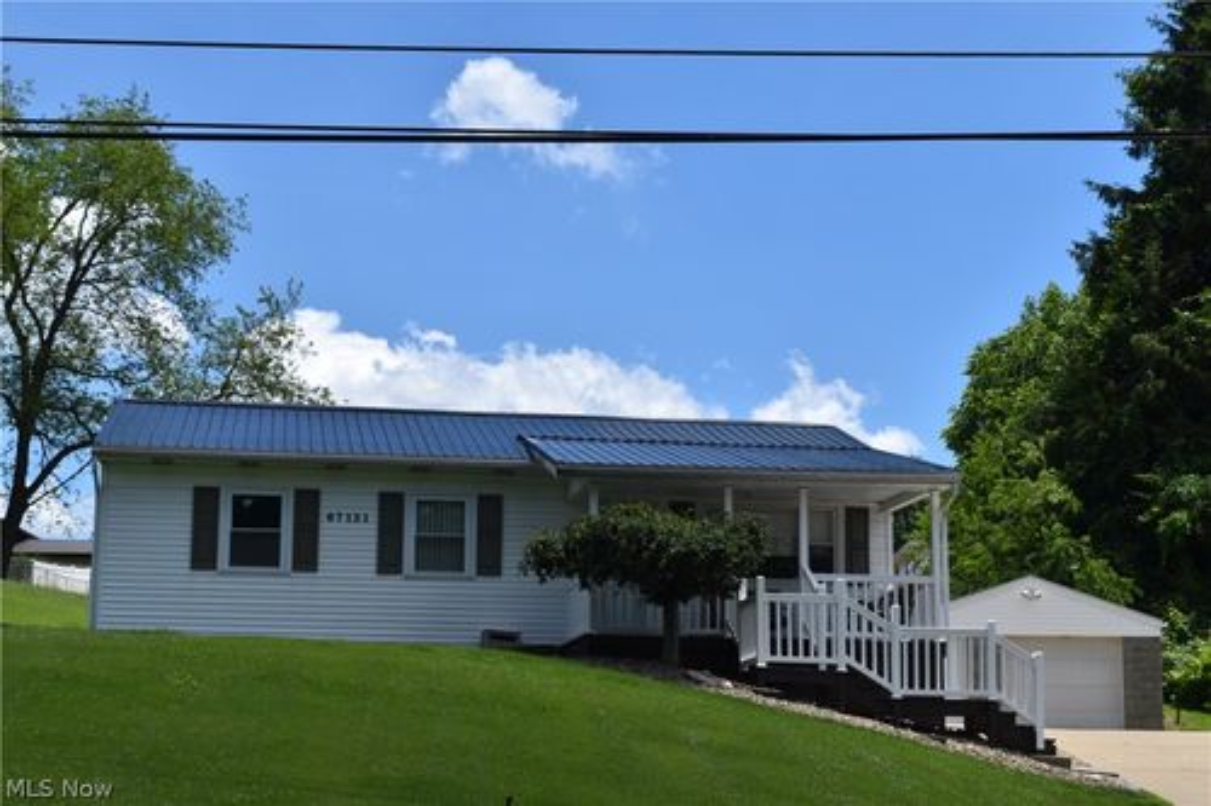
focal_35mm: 63
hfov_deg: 31.9
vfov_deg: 21.6
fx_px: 2118
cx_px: 606
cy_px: 403
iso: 200
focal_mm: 42
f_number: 11
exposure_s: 1/500
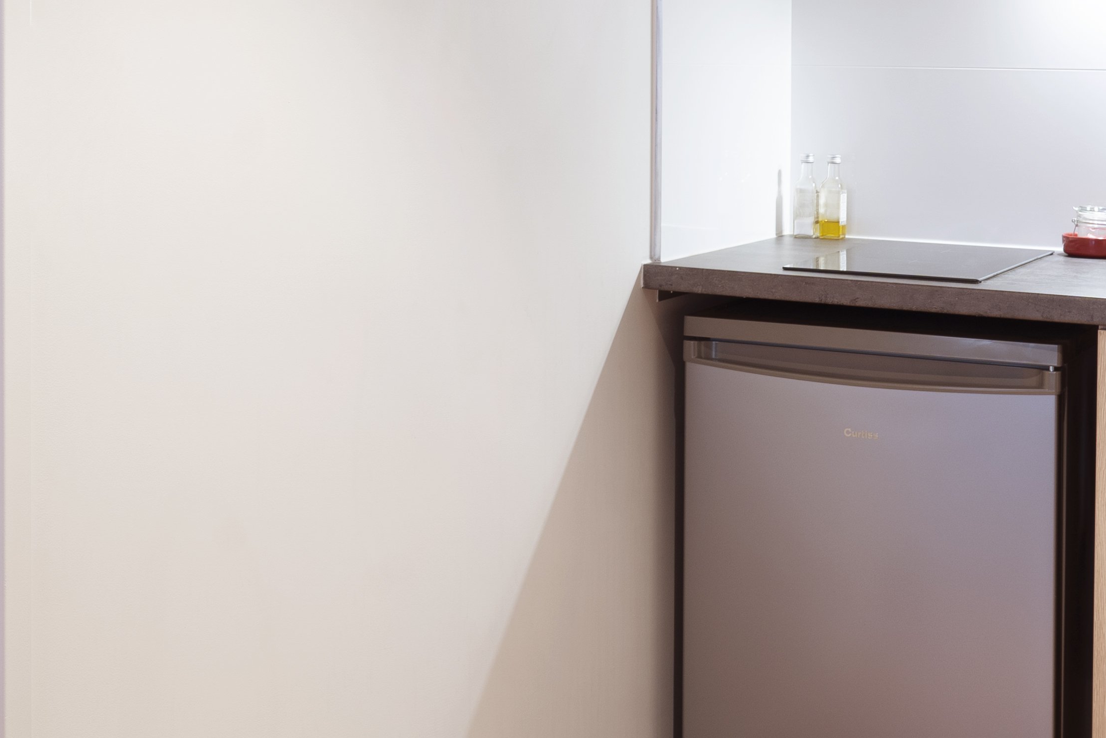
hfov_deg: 31.3
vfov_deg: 20.9
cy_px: 92
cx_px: 422
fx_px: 1966
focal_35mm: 64
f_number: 8
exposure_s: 1/1.25
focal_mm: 24
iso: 100
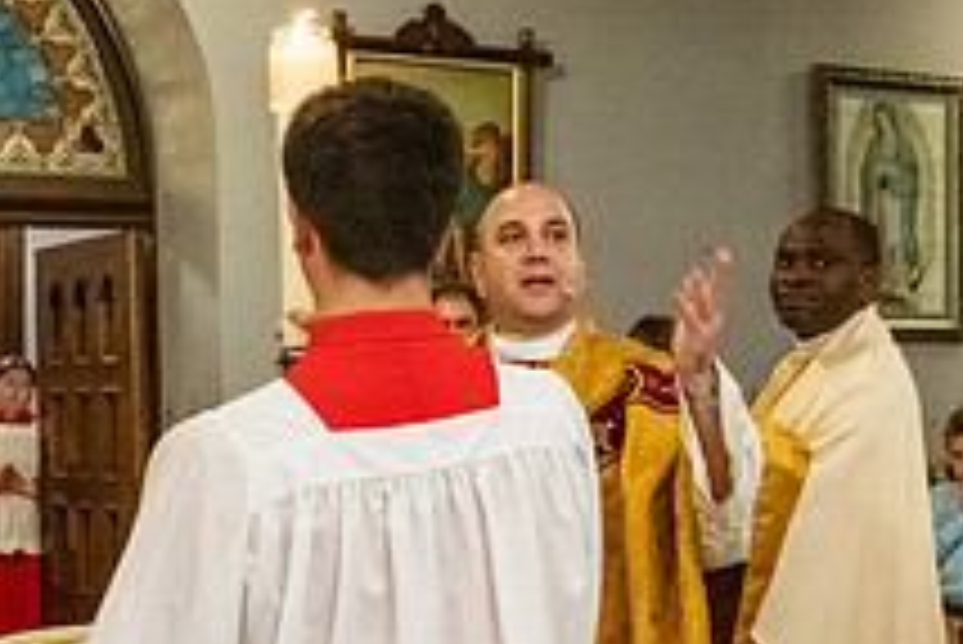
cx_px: 436
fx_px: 1740
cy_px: 412
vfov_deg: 20.9
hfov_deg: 30.9
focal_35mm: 65
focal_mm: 24
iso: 5000
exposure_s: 1/60
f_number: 6.3
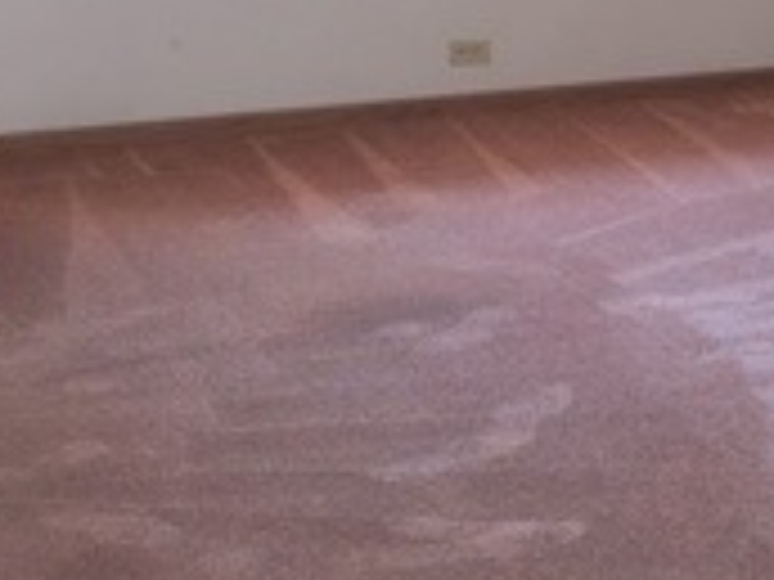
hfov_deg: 16.7
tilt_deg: -10.0
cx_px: 1125
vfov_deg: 13.6
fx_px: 2415
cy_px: 45
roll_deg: -0.6
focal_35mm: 108
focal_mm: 4.15
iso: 25
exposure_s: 1/60
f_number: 2.2
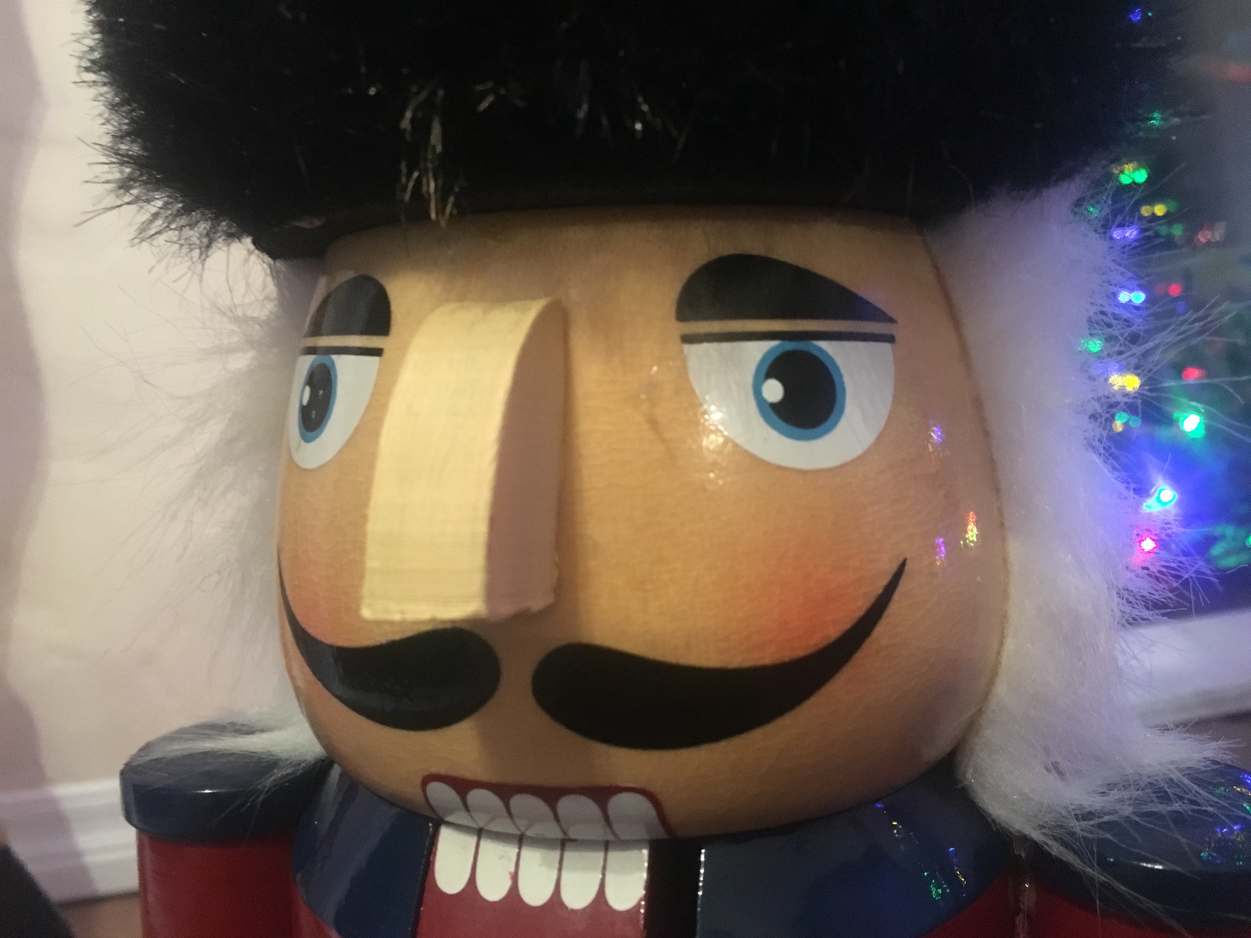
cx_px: 626
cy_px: 469
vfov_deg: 48.2
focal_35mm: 29
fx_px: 1048
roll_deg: +3.8
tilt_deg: -4.3
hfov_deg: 61.7
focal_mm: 4.15
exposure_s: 1/15
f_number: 2.2
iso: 320
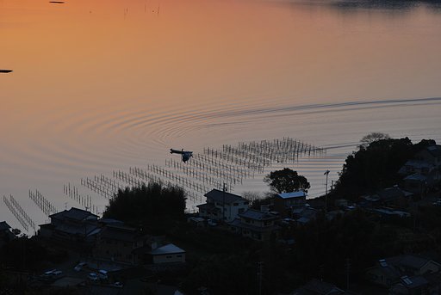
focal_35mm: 112
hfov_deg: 18.2
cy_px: 148
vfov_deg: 12.2
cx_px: 220
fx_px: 1380
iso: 100
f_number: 9
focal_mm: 75
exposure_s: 1/20
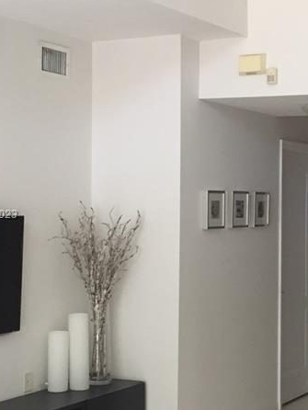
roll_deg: -0.1
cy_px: 215
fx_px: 924
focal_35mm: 78
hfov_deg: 18.7
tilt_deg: -0.9
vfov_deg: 25.0
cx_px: 263
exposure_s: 1/30
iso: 80
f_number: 2.2
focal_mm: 4.15
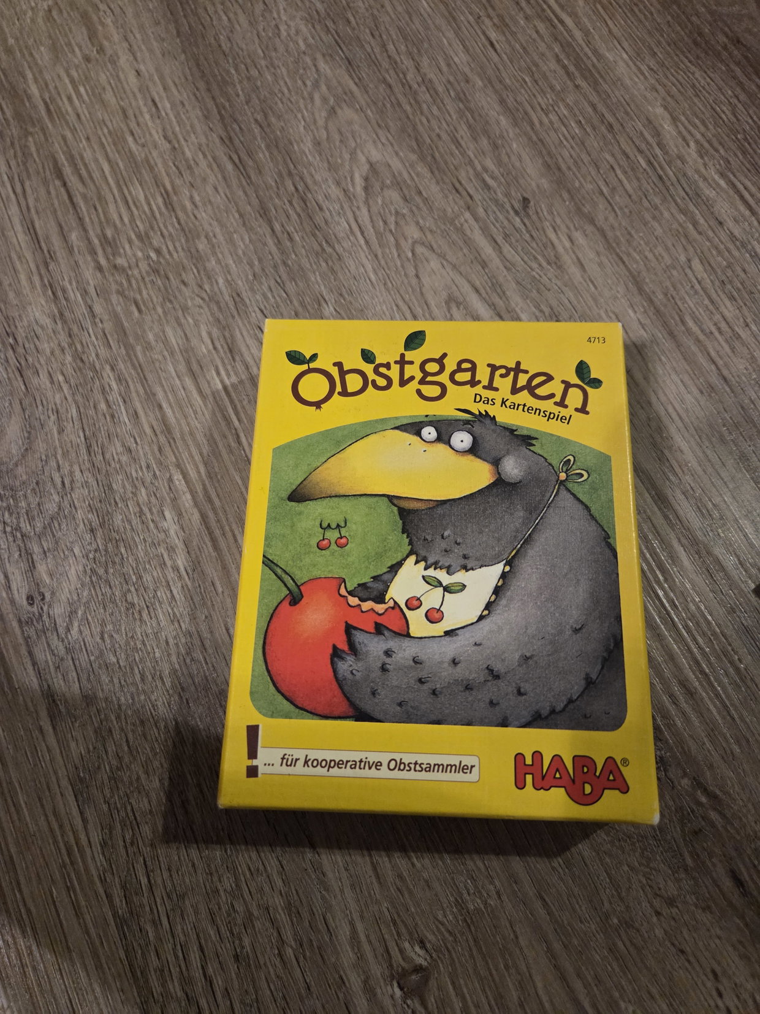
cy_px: 507
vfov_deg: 73.9
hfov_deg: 58.9
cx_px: 380
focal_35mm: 23
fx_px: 673
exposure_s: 1/100
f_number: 1.8
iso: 1600
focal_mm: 5.4
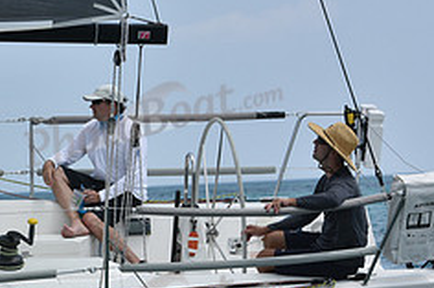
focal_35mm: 246
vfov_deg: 5.6
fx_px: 2964
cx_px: -70
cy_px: 241
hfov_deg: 8.3
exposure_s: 1/1250
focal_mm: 100
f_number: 8
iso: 250
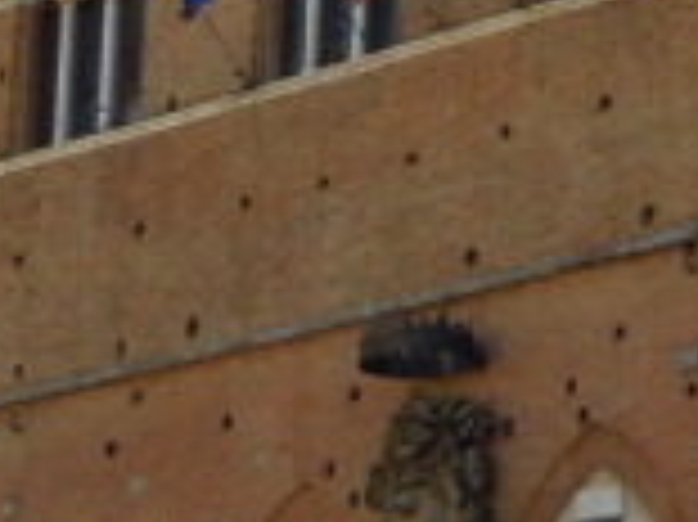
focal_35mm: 207
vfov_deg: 7.0
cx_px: 527
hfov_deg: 9.5
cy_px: -360
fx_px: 4171
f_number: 5.6
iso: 100
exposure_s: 1/160
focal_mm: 5.7
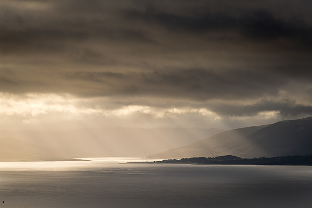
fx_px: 1937
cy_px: 110
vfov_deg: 6.2
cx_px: 172
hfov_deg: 9.2
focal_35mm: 223
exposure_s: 1/200
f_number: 8
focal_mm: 200
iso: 90
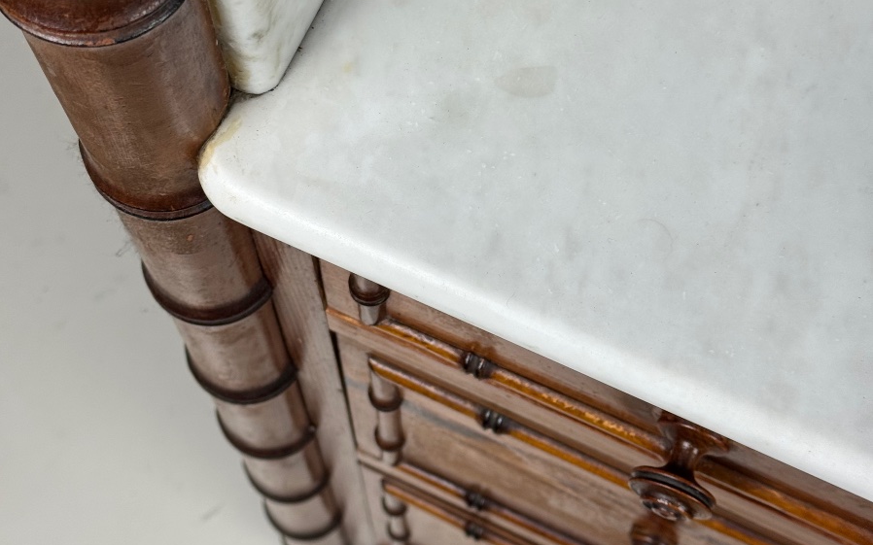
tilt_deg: -67.3
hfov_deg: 30.2
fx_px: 1618
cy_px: 131
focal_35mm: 68
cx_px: 436
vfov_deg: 19.0
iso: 64
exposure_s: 1/100
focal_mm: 6.76
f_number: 1.78
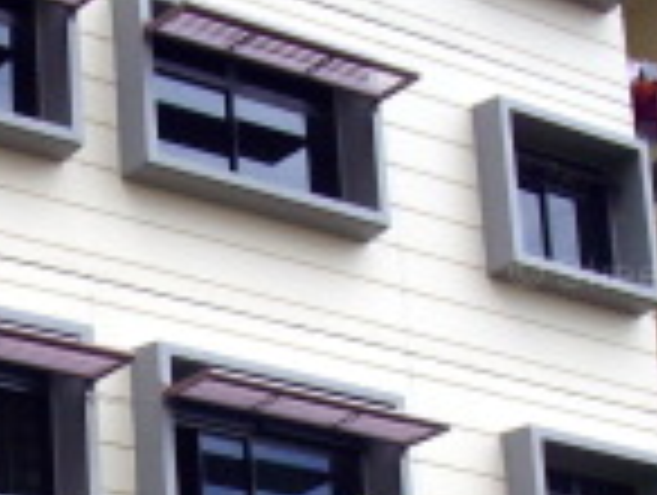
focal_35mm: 139
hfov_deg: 13.9
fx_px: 2643
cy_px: 729
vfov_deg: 10.4
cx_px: -54
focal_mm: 6.2
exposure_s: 1/160
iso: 80
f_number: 5.6
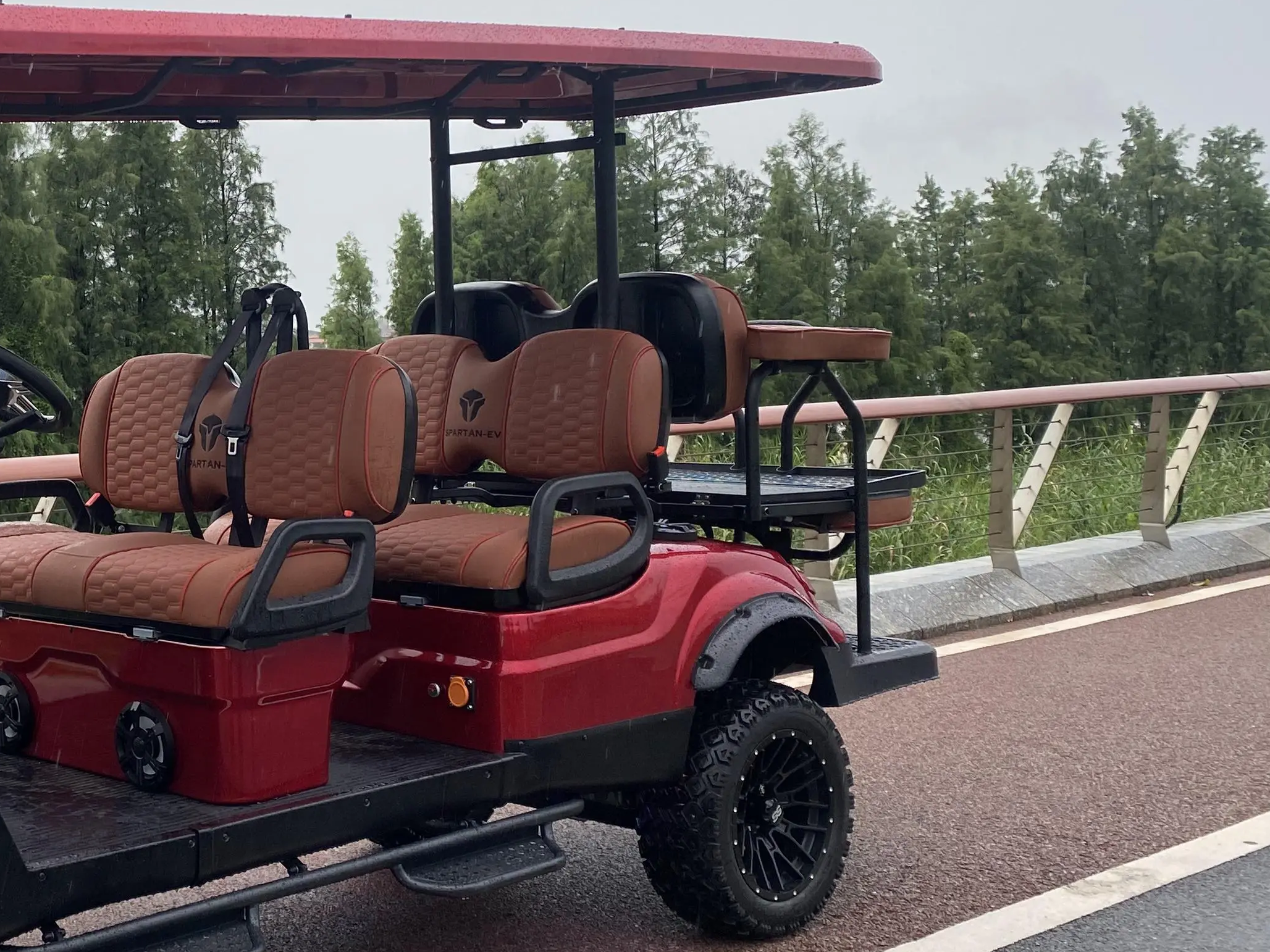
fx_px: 1871
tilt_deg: -1.0
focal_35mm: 51
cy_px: 386
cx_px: 175
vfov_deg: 28.5
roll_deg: +1.0
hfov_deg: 35.7
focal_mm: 4.25
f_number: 1.8
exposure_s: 1/522
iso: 32
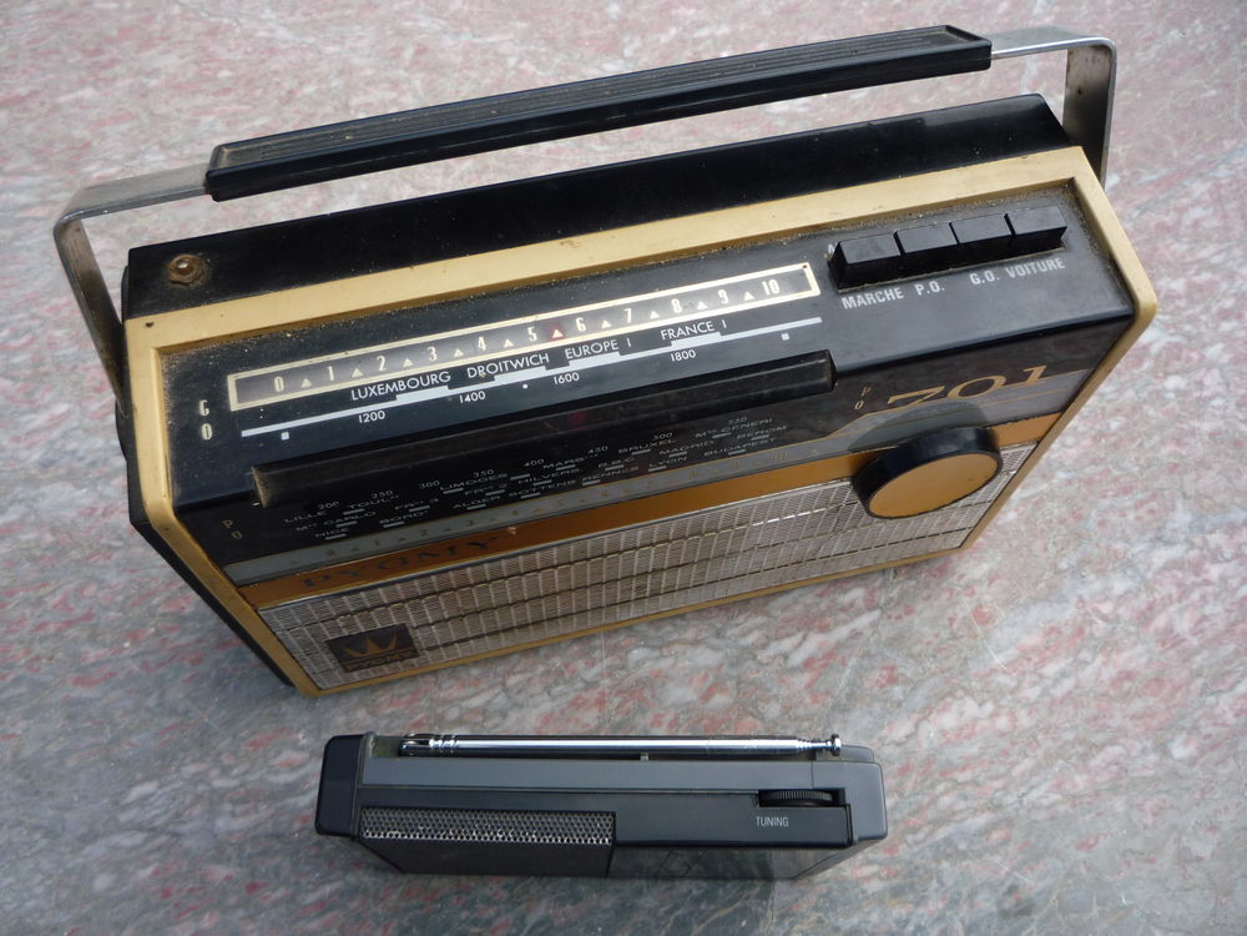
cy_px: 468
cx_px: 624
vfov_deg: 46.8
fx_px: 1081
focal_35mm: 30
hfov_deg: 60.0
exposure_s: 1/250
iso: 100
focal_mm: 5.2
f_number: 4
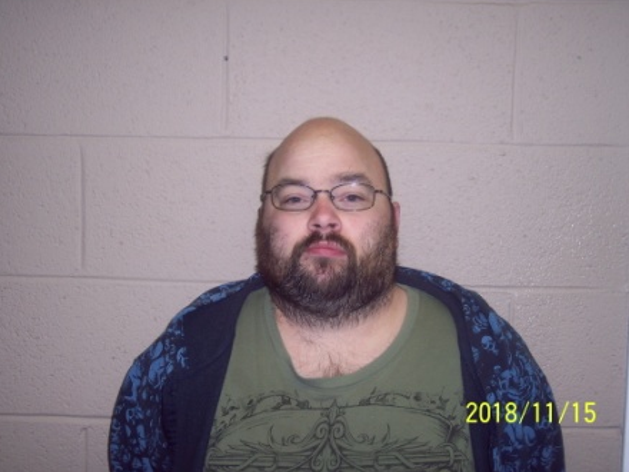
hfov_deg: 36.2
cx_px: 310
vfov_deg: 27.5
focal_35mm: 53
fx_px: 963
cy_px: 236
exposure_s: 1/60
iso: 100
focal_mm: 10.7
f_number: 3.4
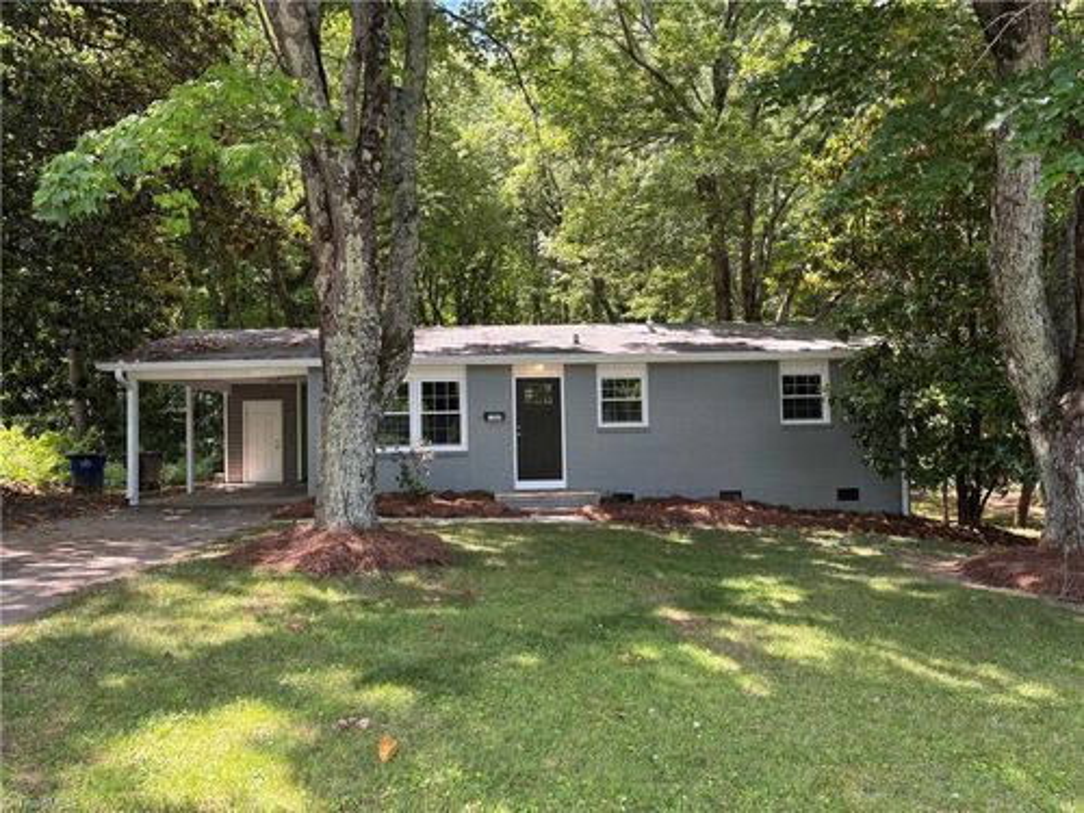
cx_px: 542
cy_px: 406
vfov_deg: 53.1
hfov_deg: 67.3
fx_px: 814
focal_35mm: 26
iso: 40
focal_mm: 5.96
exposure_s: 1/190
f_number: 1.6
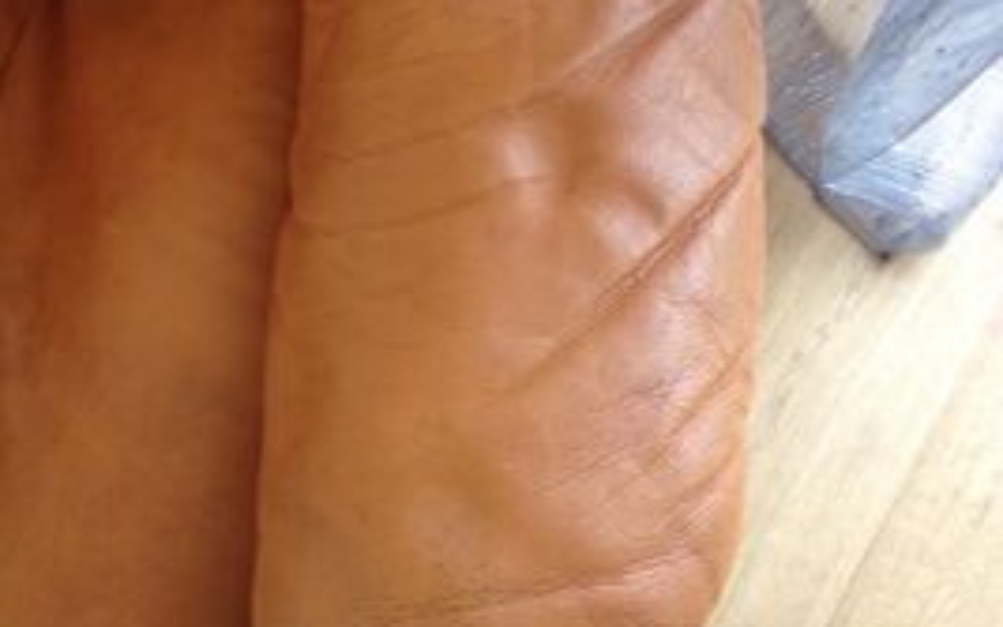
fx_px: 1367
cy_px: 128
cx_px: 500
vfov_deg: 25.4
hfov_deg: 40.3
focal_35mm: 50
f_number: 2.4
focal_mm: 4.28
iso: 125
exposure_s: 1/20
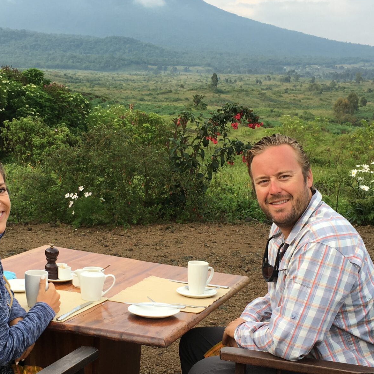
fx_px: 685
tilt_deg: -12.0
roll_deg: -0.6
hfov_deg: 30.5
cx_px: 147
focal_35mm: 56
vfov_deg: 30.5
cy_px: 221
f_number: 2.2
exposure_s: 1/327
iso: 25
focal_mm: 4.15
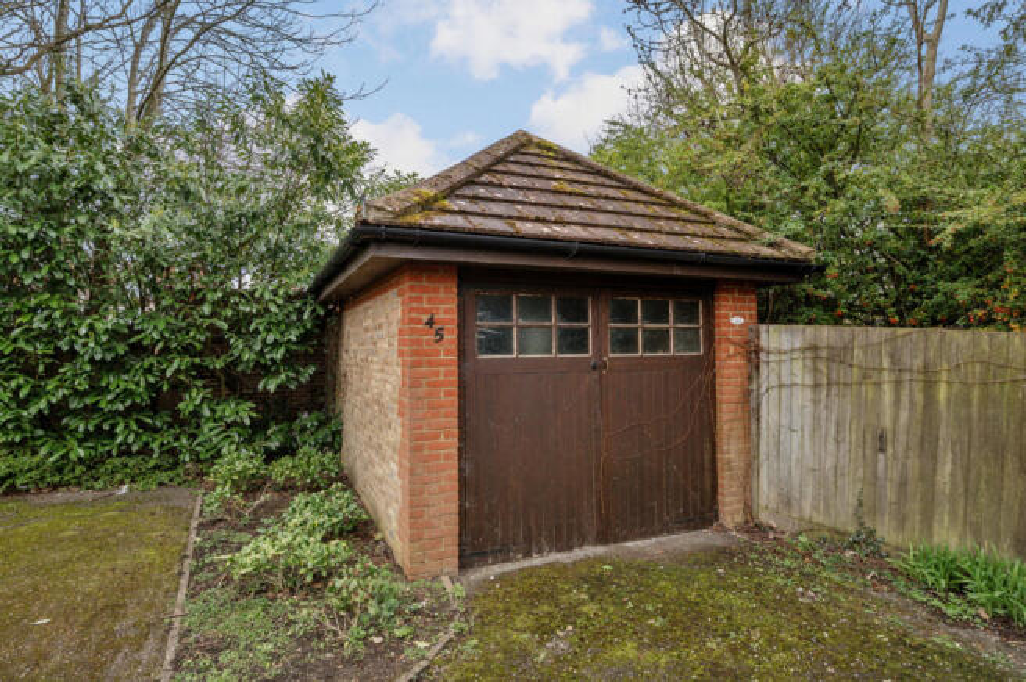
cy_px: 341
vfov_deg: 81.1
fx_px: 399
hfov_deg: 104.3
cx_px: 513
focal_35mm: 14
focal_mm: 14
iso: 400
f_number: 8
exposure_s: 1/125
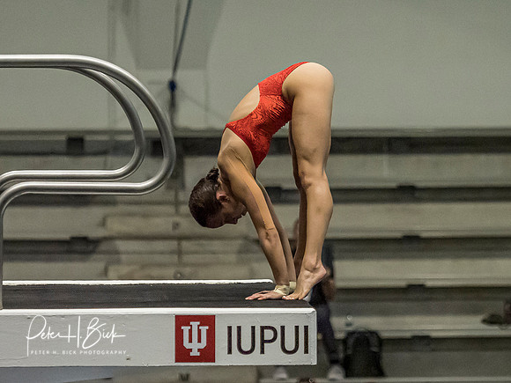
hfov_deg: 4.6
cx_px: 268
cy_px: 119
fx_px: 6295
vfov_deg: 3.5
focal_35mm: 426
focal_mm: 130
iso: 4000
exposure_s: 1/1600
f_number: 2.8
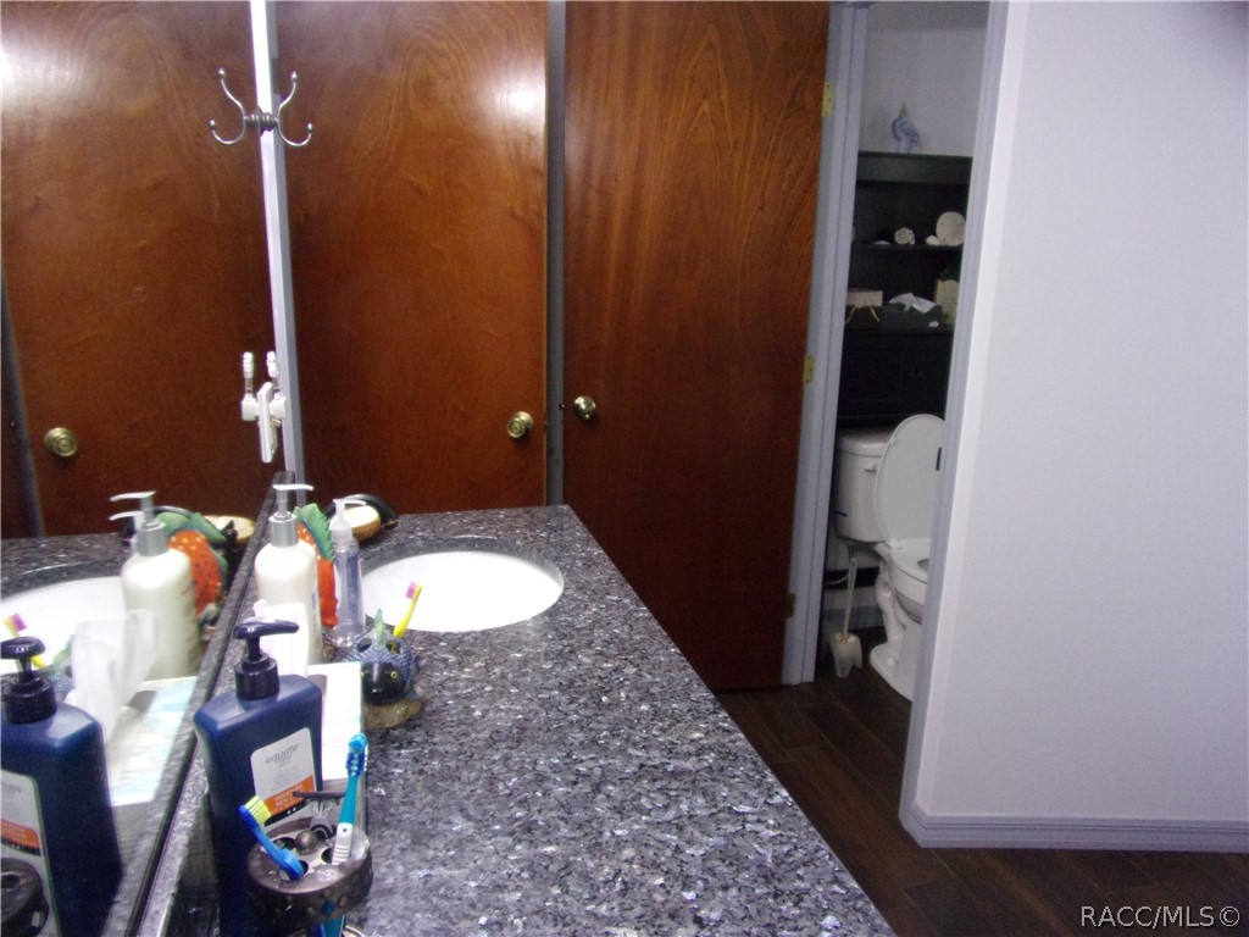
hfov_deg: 71.6
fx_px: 866
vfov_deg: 56.8
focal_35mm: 24
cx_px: 624
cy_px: 468
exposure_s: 1/34
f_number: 3.3
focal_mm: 4.3
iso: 346
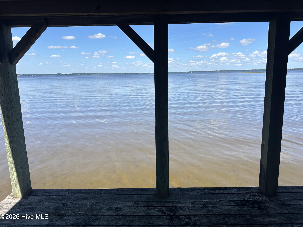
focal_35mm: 24
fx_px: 210
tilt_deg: -8.9
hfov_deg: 71.6
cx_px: 152
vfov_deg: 56.8
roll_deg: +1.2
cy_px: 114
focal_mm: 6.86
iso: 80
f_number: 1.78
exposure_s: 1/3861
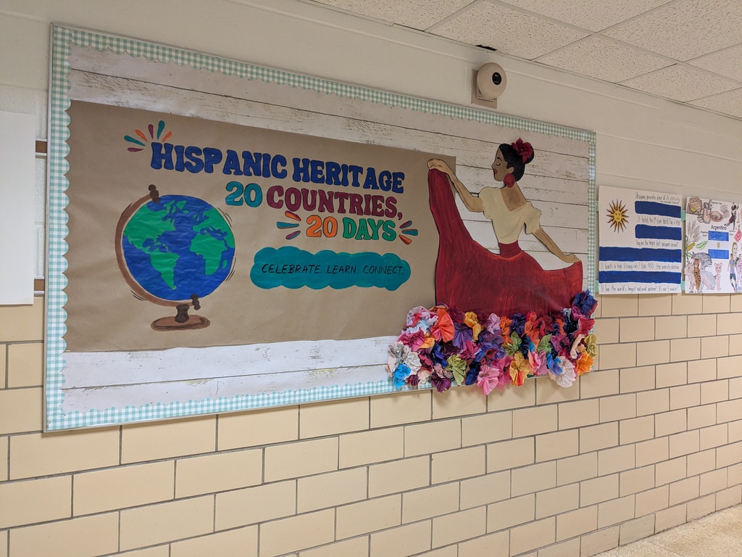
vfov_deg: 51.4
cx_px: 371
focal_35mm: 27
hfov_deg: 65.3
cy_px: 278
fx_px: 579
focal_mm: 4.38
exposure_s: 1/60
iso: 287
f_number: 1.73
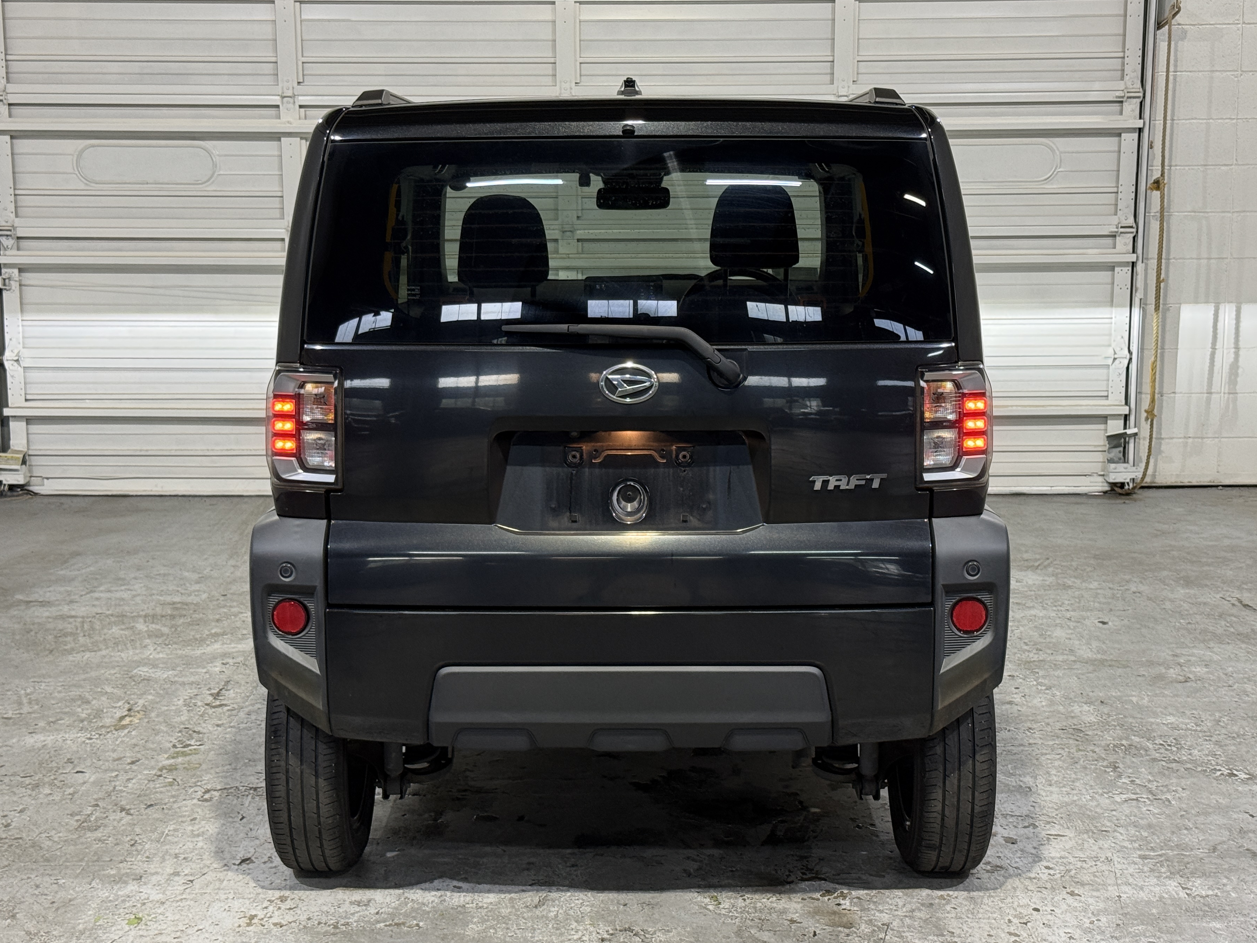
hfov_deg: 35.5
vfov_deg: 27.0
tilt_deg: -9.1
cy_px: 484
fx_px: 1961
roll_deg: +0.0
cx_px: 626
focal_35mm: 54
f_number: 1.78
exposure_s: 1/60
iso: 160
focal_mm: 6.76
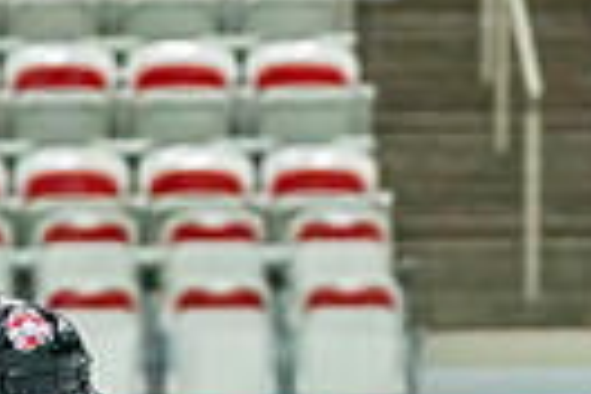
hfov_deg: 4.8
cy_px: 857
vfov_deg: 3.2
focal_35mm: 431
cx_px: -78
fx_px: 7075
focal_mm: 74
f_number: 2.8
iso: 3200
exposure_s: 1/1000
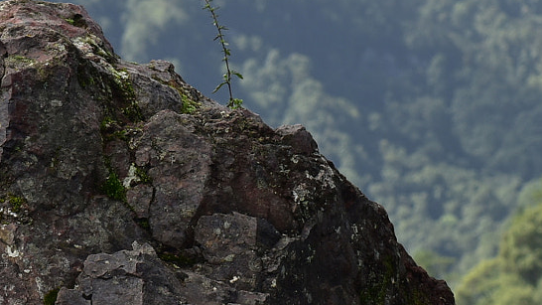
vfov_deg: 4.8
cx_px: 94
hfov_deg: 8.5
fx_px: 3643
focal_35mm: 254
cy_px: 112
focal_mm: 55
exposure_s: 1/125
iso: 125
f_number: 9
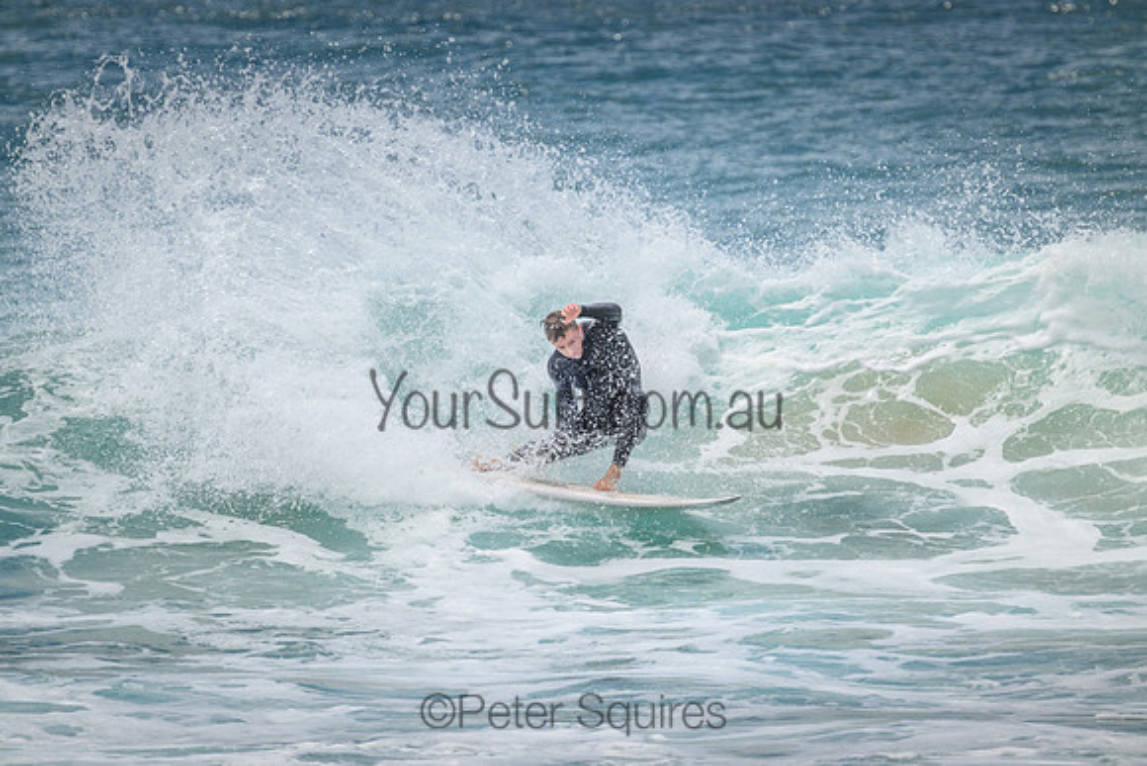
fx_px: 25494
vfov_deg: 1.7
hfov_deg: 2.6
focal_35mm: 800
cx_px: 574
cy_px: 383
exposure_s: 1/2000
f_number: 11
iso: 640
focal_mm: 800
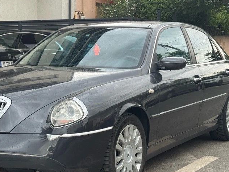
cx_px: 79
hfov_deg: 25.5
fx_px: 503
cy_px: 93
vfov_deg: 19.4
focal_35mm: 76
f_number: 1.78
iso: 100
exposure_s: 1/60
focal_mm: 6.76
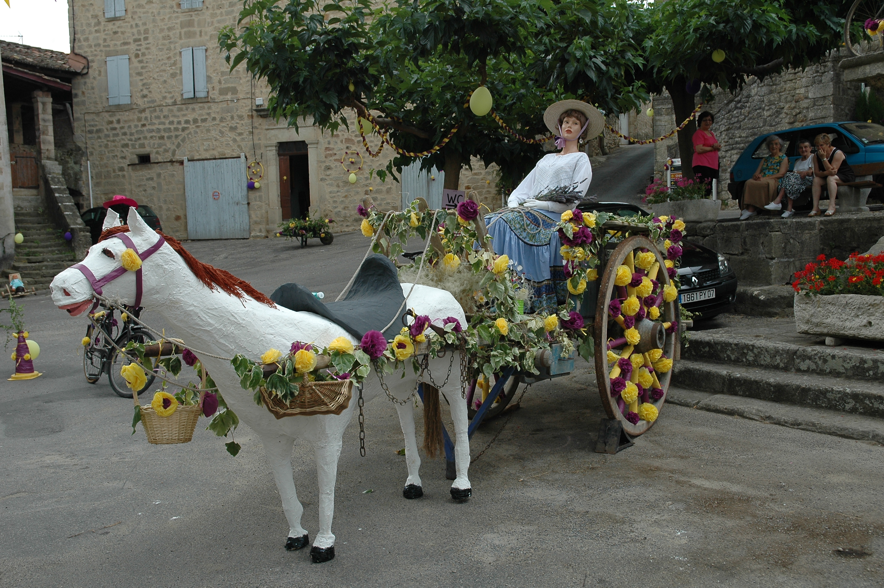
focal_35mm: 38
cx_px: 442
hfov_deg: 51.3
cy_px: 294
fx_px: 920
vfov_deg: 35.4
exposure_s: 1/200
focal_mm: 25
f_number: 7.1
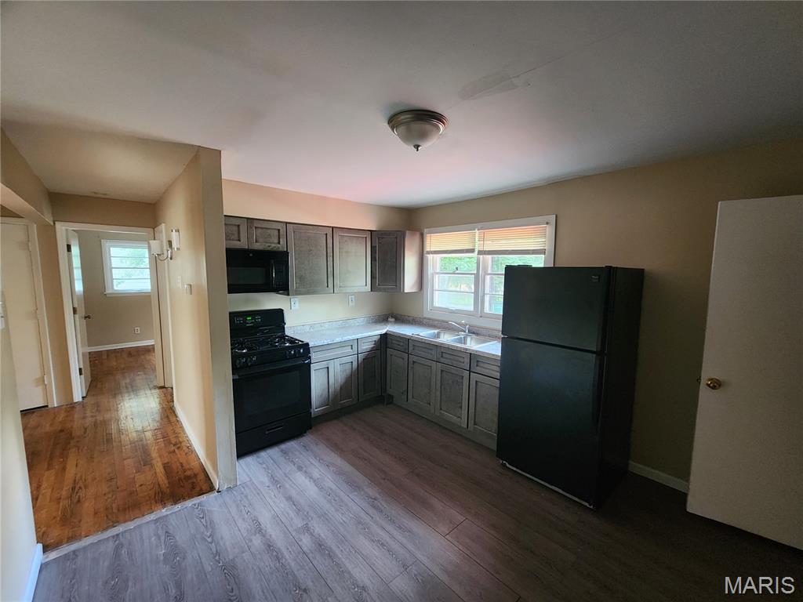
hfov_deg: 106.2
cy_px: 301
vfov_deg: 89.9
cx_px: 402
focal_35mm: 13
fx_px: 302
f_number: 2.2
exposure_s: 1/30
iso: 400
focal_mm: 2.2
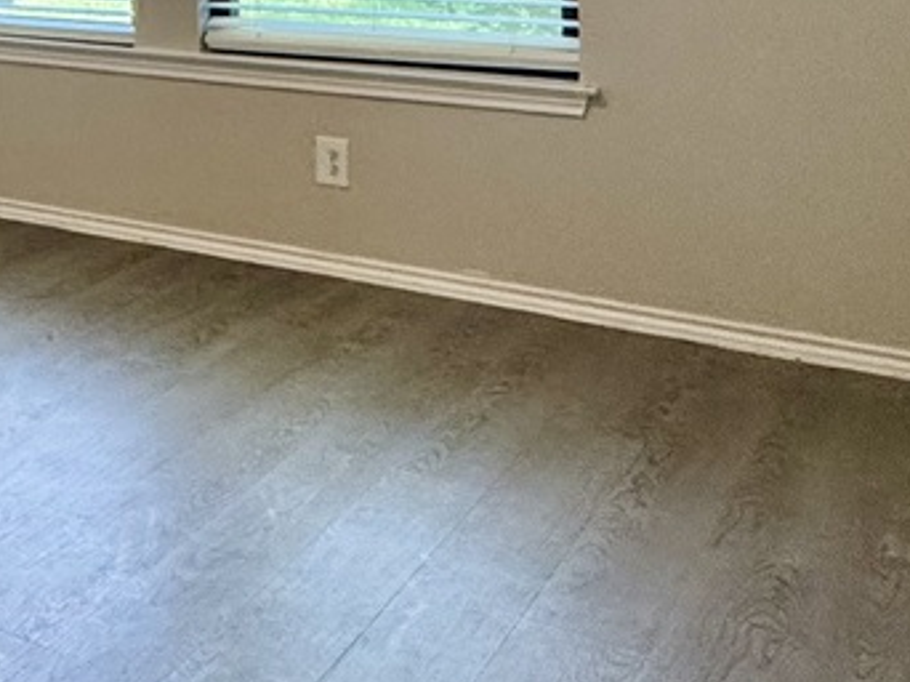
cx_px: -396
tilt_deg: -1.1
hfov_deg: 25.8
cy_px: -147
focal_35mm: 59
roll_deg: +1.4
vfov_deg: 22.7
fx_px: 1550
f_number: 2.2
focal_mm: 2.22
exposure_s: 1/120
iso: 200
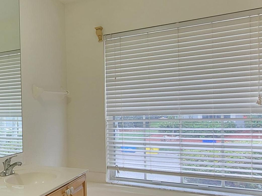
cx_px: -4
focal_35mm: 36
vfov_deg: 39.5
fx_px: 272
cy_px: 117
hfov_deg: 43.4
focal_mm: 2.2
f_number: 2.2
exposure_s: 1/60
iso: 200
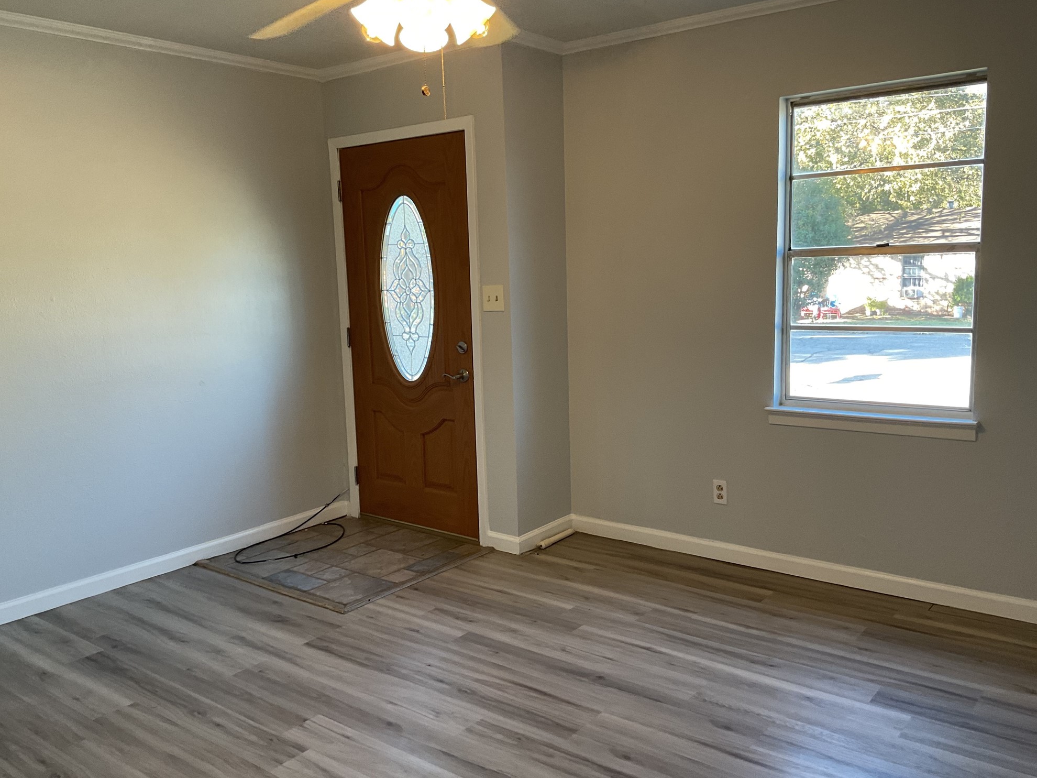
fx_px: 899
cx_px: 528
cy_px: 401
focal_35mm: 30
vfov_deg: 46.8
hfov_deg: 60.0
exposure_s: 1/60
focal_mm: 3
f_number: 1.8
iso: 80
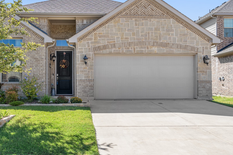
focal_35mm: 32
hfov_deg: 58.0
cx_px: 87
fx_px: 207
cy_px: 84
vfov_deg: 41.1
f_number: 4
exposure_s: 1/1250
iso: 320
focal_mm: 24
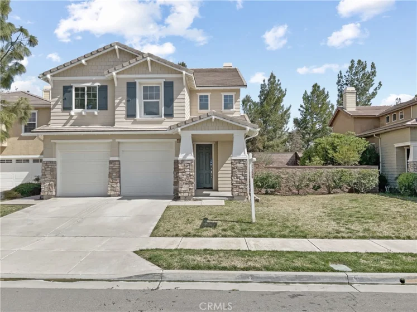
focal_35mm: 29
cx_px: 208
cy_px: 156
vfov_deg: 48.2
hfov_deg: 61.7
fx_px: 349
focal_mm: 3
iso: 16
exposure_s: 1/2400
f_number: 1.8
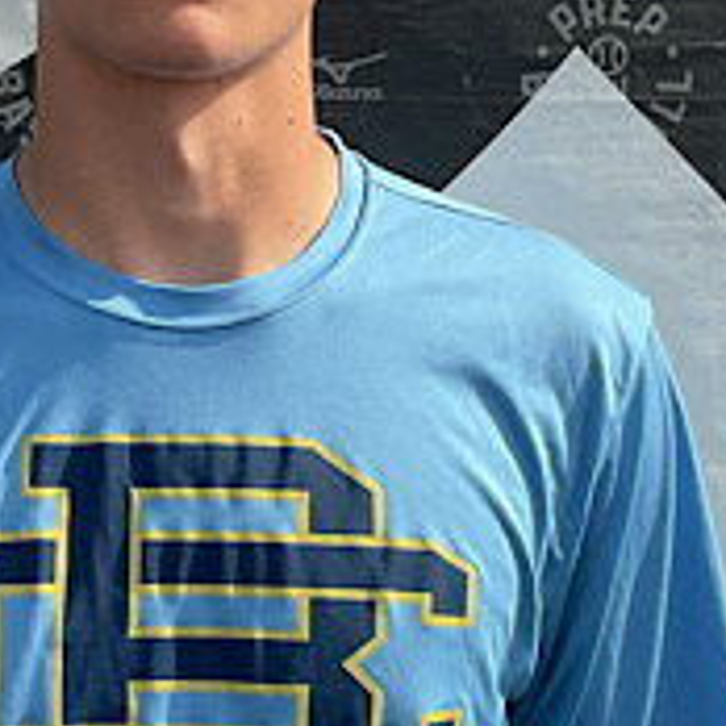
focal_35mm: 59
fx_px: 1400
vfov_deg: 29.0
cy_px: 292
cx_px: 179
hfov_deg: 28.6
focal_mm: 3
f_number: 1.8
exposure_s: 1/1451
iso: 16
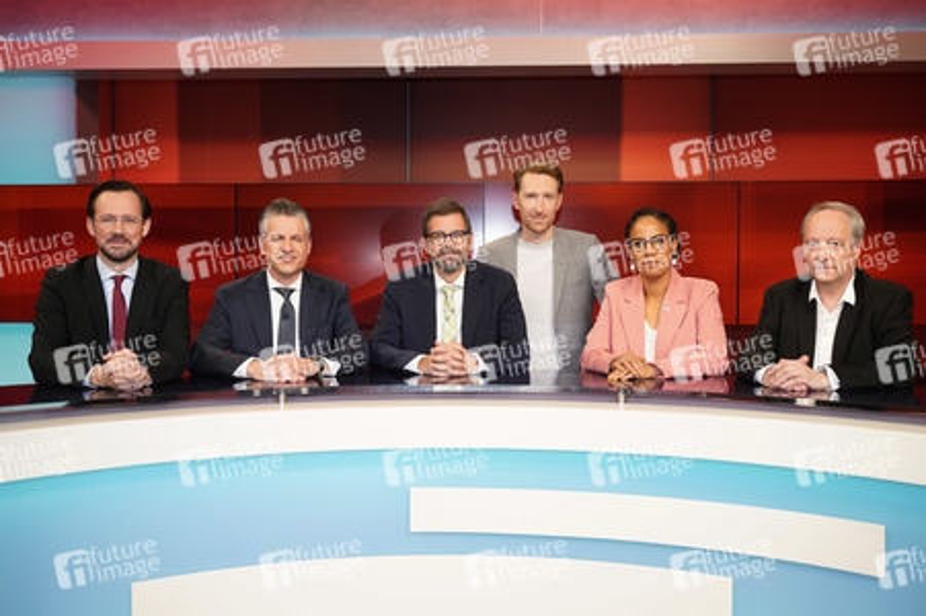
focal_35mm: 33
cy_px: 308
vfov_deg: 39.9
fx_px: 848
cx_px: 463
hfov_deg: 57.3
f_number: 5
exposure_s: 1/125
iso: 2000
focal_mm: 33
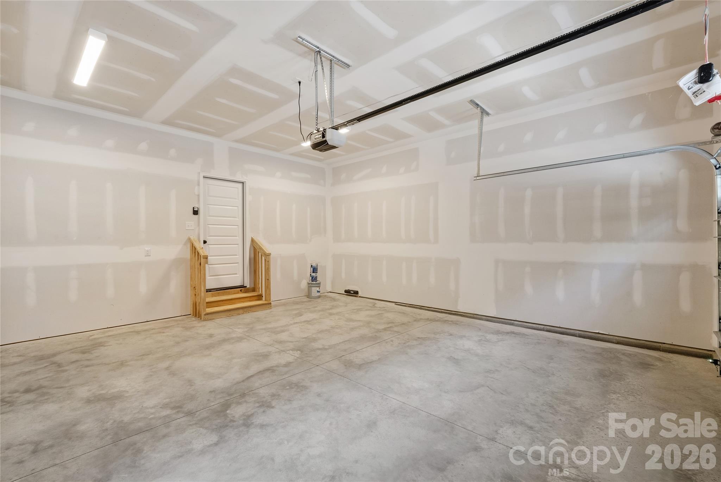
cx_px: 360
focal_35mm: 15
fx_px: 301
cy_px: 241
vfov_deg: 77.4
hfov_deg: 100.4
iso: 100
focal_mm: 15
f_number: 11
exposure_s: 3.2
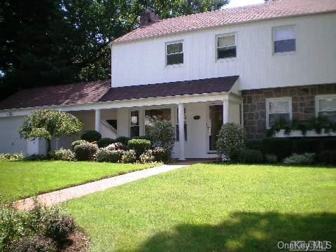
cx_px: 168
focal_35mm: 38
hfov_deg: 49.0
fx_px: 369
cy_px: 126
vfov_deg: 37.7
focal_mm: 6.3
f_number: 3.1
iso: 64
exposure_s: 1/320
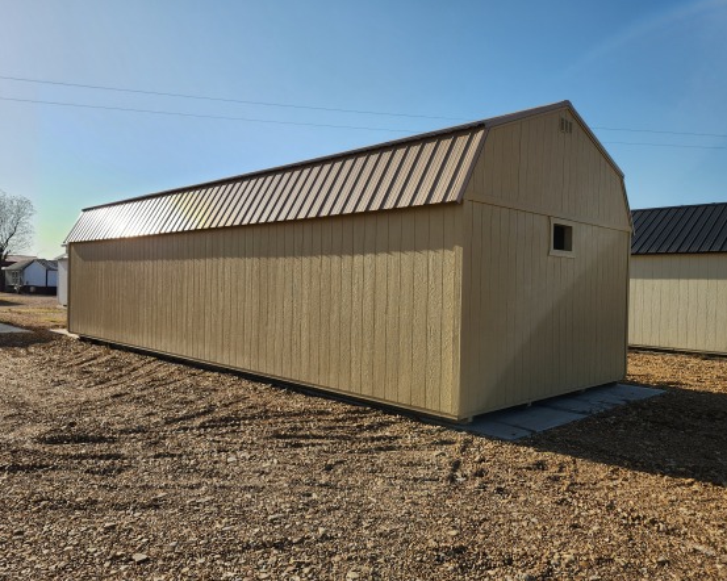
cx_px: 326
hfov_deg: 65.9
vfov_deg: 54.9
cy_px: 289
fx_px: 559
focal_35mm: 26
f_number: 1.8
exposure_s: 1/2246
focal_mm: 5.4
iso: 20
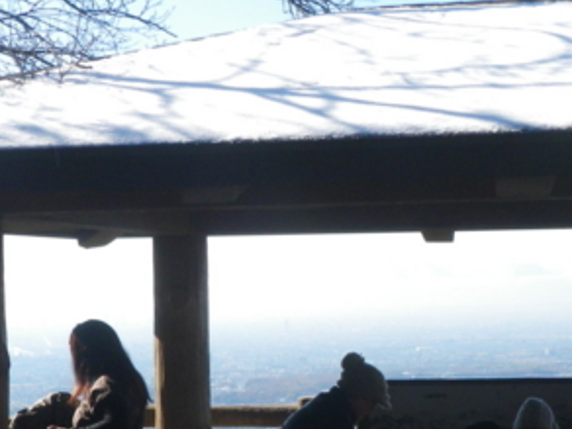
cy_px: 319
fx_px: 1586
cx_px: 427
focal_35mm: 96
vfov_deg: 15.3
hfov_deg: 20.3
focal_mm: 6.2
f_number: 6.3
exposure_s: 1/160
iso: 64
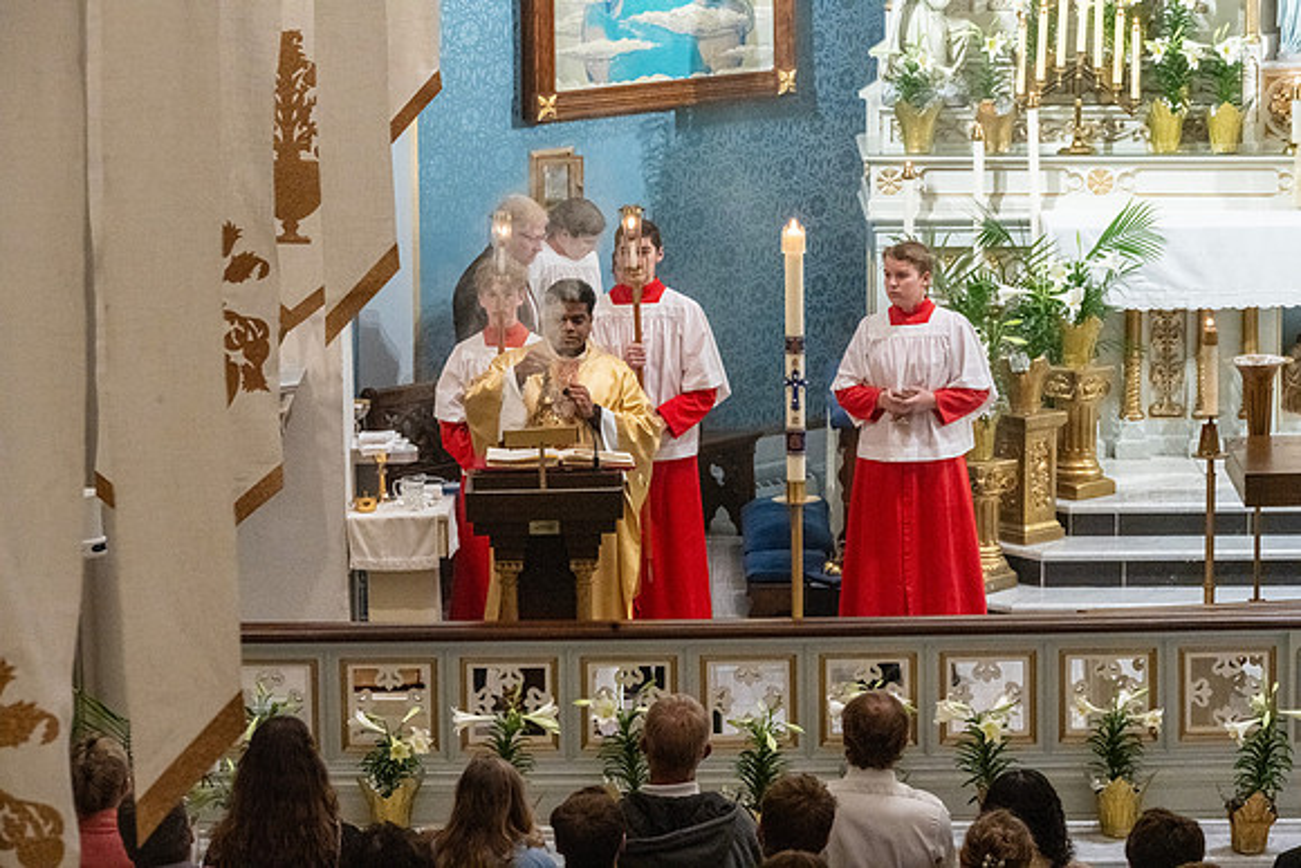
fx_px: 5603
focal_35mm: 155
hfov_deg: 13.2
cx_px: 650
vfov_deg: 8.9
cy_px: 434
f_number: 11
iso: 5000
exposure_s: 1/60
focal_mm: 155
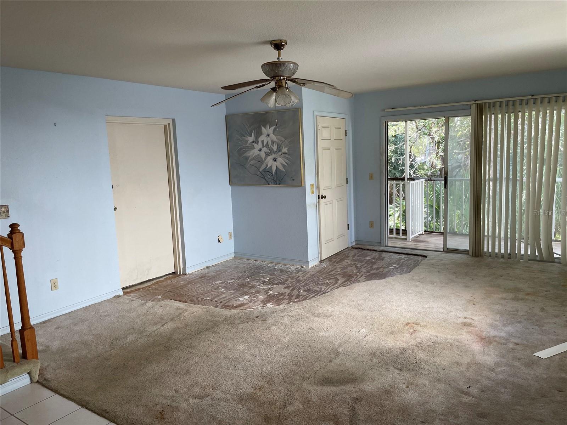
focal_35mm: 26
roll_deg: +2.4
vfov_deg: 53.1
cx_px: 284
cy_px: 212
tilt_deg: -7.0
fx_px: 426
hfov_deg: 67.3
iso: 80
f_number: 1.6
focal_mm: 4.2
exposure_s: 1/121
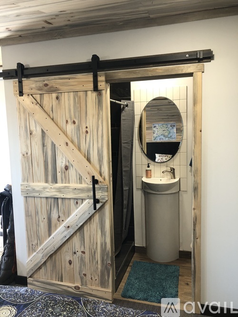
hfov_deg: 49.7
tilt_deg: -5.7
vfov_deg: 63.5
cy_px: 158
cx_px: 119
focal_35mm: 28
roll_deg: +1.1
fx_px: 257
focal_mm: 3.99
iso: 32
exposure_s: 1/30
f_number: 1.8
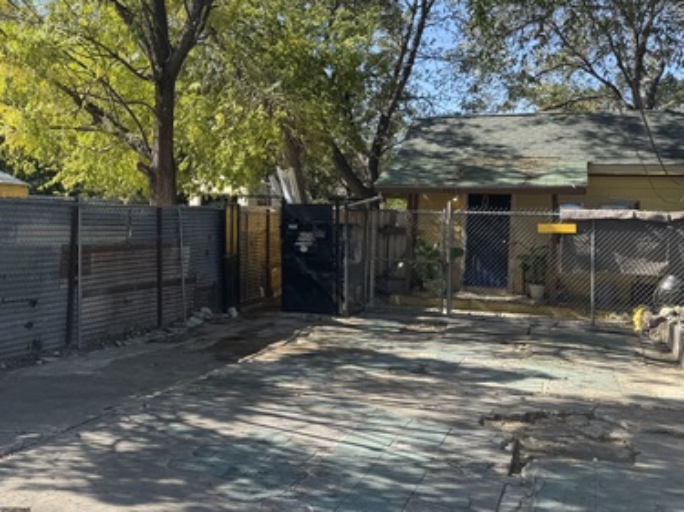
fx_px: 810
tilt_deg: +0.2
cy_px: 193
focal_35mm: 41
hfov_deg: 44.0
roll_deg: -1.7
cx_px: 153
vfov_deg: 34.9
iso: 80
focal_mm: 6.76
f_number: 1.78
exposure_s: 1/1637
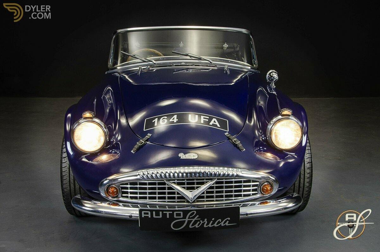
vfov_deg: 28.8
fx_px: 490
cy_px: 126
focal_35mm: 46
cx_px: 190
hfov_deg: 42.4
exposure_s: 1/4
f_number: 13
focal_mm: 31
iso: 200
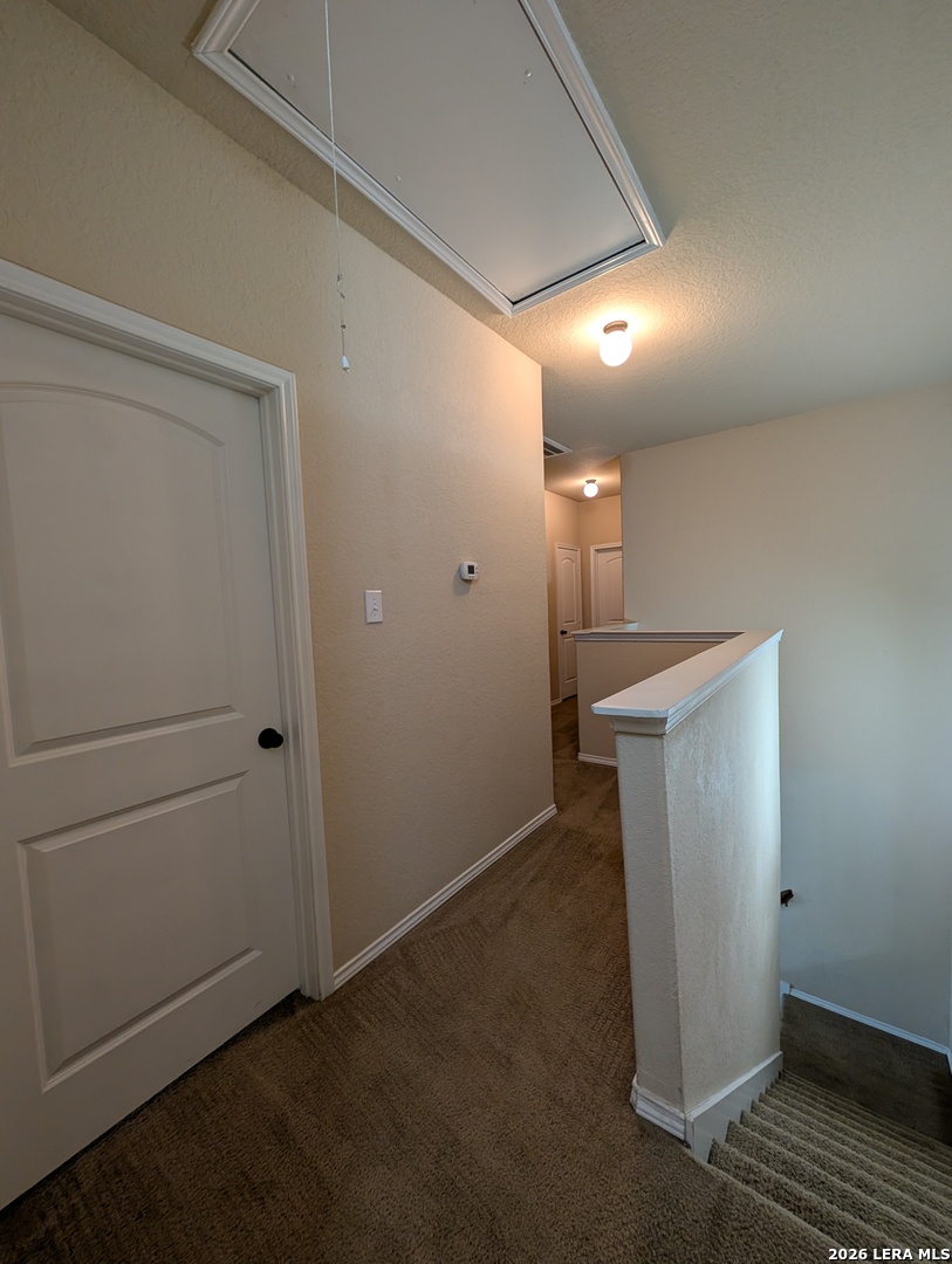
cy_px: 632
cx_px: 476
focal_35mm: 12
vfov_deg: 110.5
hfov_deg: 94.6
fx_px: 439
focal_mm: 2.02
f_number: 1.7
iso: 101
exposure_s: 1/24
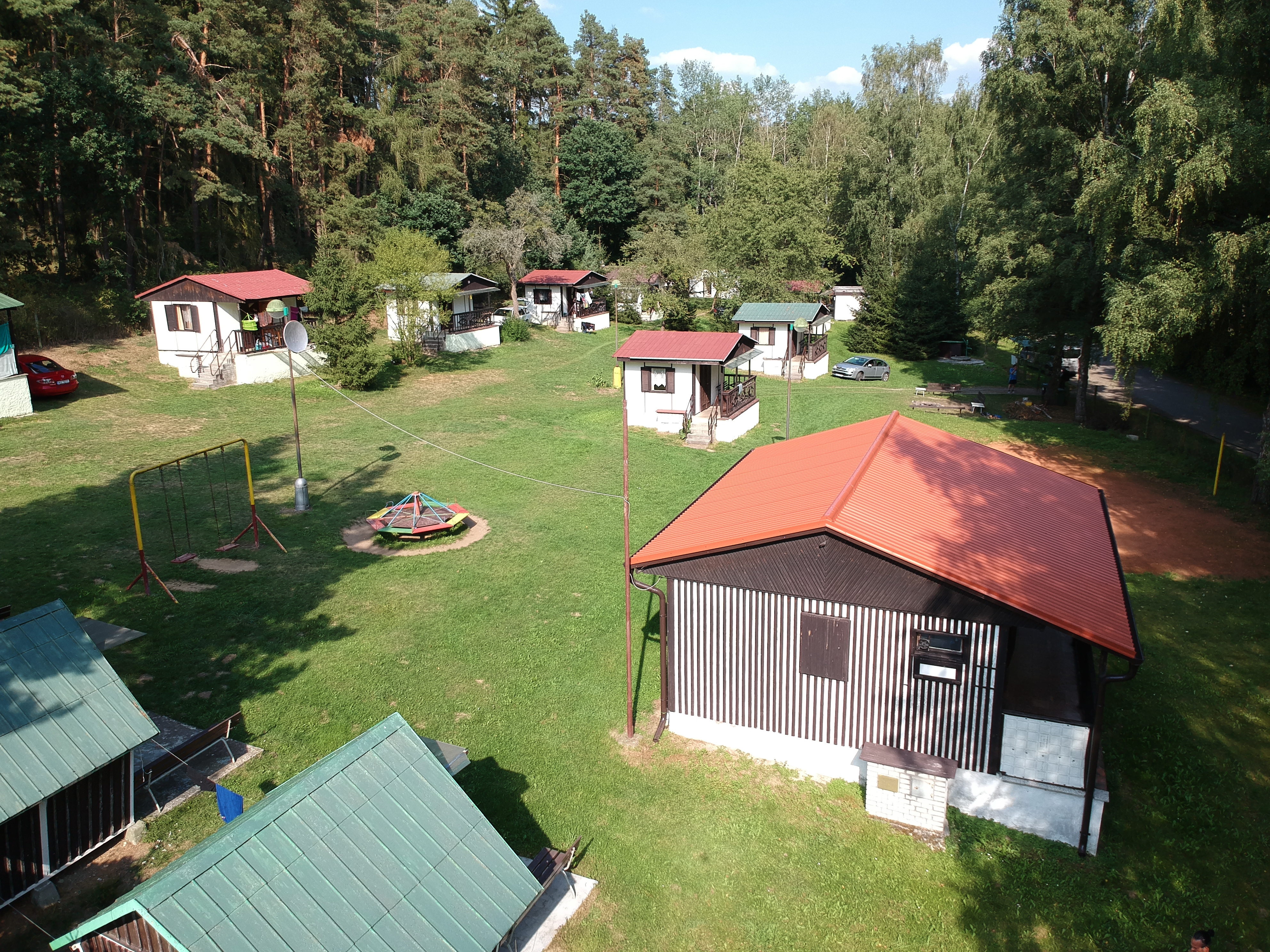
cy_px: 476
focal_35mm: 25
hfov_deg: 69.4
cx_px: 635
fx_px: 917
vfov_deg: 54.9
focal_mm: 4.49
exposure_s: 1/640
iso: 100
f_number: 2.6
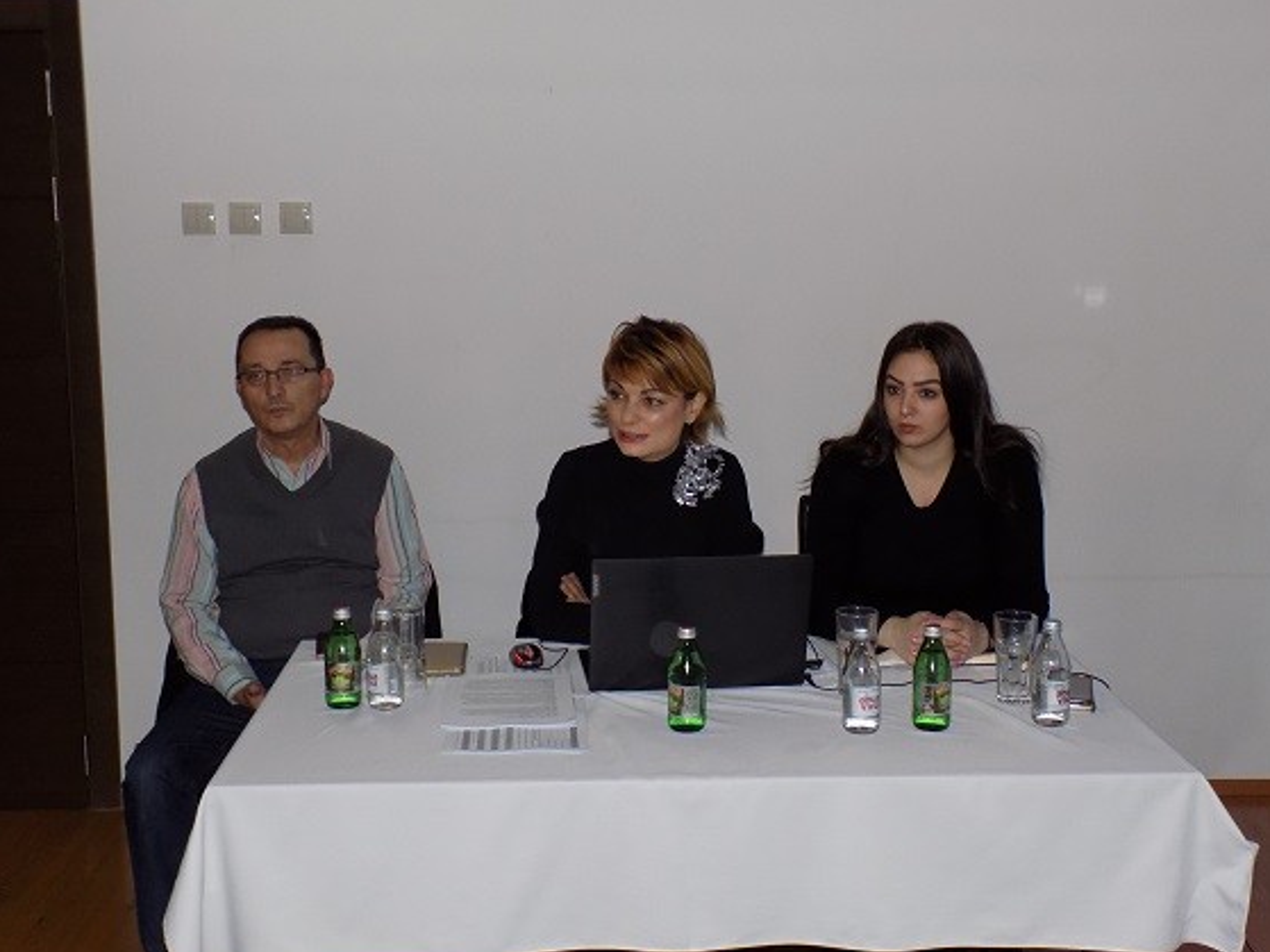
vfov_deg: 32.9
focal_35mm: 44
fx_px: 1614
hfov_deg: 43.0
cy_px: 466
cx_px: 638
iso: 220
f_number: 3.6
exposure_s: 1/30
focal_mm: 7.3
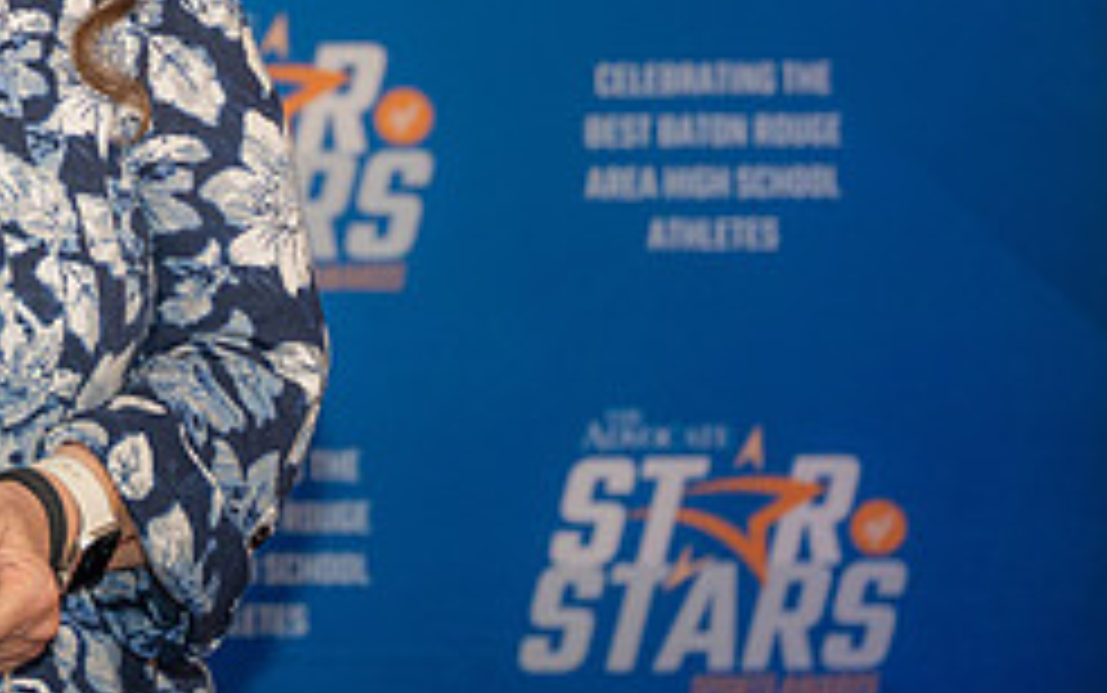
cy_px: 65
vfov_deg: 9.5
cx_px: -180
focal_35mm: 137
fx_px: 4135
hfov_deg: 14.8
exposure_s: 1/200
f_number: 3.2
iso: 400
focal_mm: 57
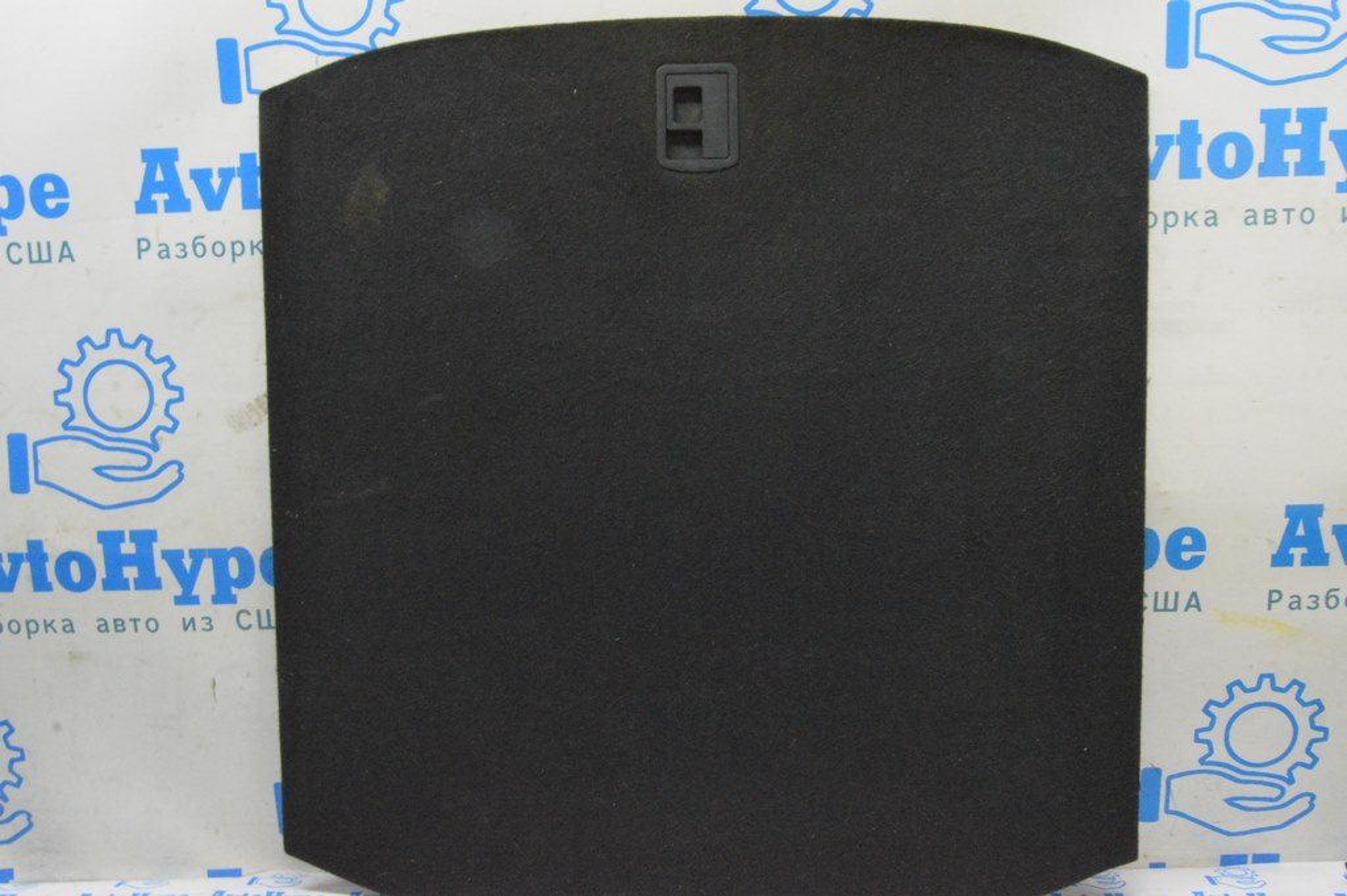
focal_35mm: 28
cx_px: 674
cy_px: 448
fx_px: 1065
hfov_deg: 64.6
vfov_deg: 45.6
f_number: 20
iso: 6400
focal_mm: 19
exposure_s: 1/15
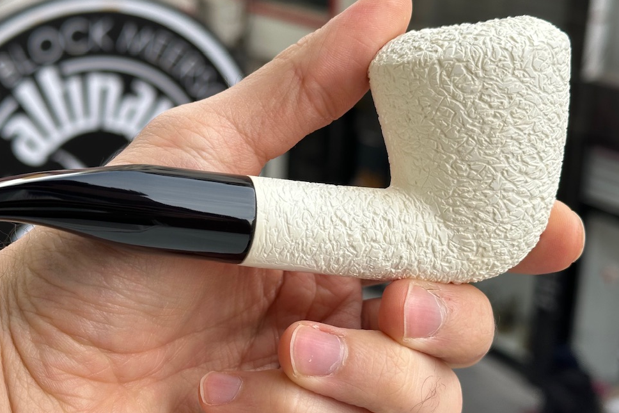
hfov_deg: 30.4
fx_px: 1135
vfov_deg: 20.6
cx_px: 246
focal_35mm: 66
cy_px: 181
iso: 64
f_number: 1.78
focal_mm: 6.86
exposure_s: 1/417
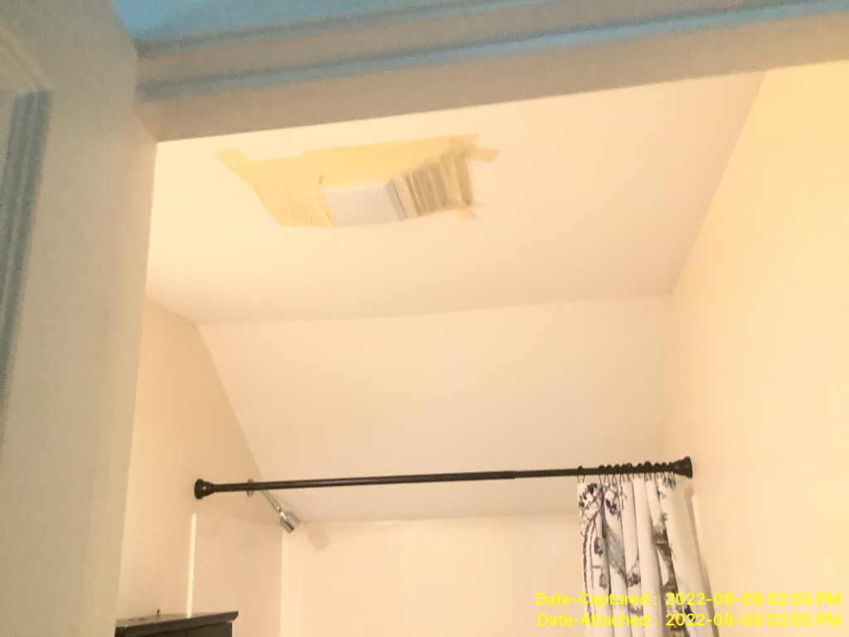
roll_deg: +1.4
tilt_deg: +20.4
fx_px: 760
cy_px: 318
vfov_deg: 45.4
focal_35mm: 31
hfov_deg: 58.4
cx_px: 424
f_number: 2.4
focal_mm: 3.3
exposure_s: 1/40
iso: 320
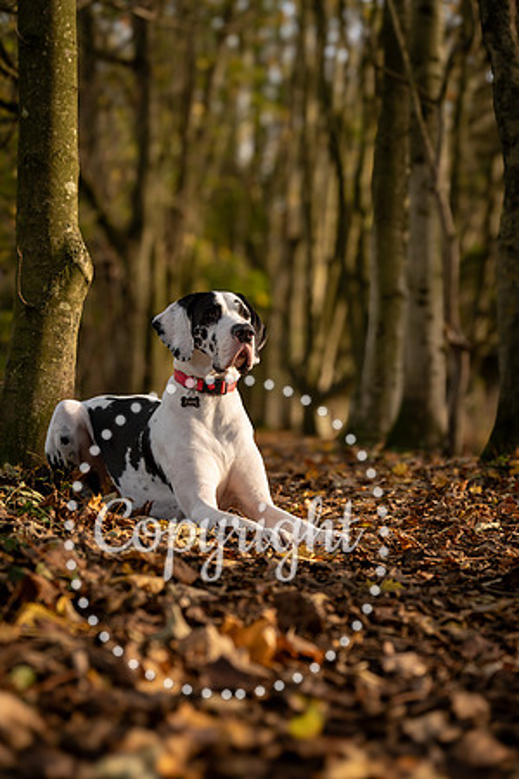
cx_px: 260
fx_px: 1514
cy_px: 390
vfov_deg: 28.8
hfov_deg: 19.5
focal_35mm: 70
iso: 100
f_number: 4
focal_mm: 70
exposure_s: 1/320
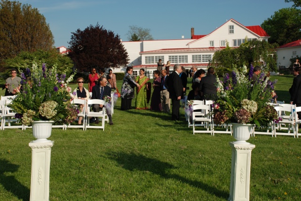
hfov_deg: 37.8
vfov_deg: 25.8
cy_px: 100
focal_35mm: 52
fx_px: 439
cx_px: 150
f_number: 10
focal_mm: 35
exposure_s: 1/200
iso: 100
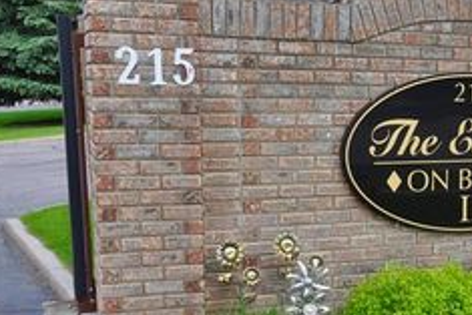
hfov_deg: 27.0
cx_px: 490
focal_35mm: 70
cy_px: 233
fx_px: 918
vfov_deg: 19.4
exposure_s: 1/200
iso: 200
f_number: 7.1
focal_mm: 22
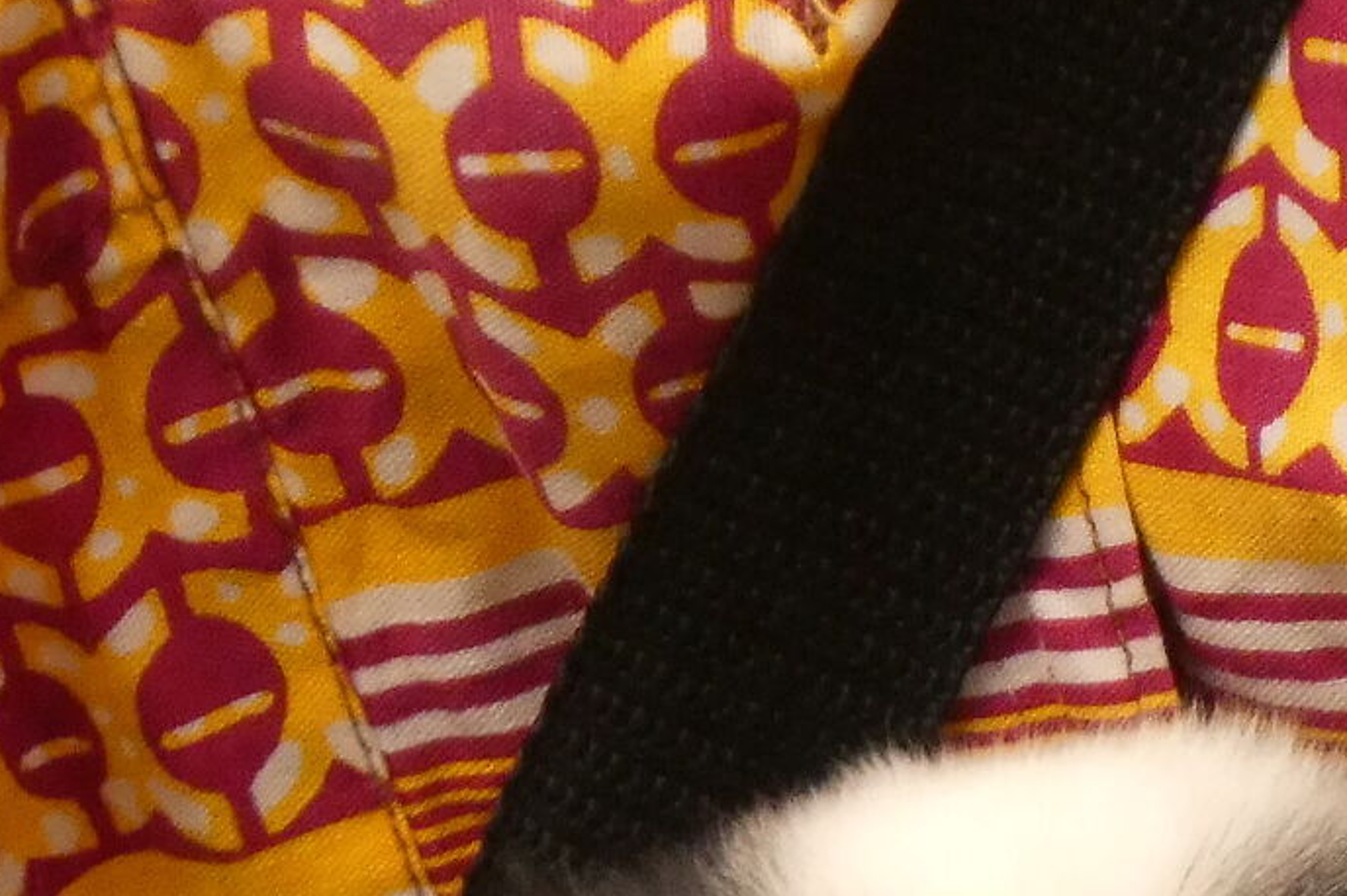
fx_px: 67876
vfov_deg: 0.8
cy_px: 1608
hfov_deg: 1.1
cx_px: 832
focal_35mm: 1815
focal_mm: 89.5
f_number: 5.6
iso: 800
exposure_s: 1/400
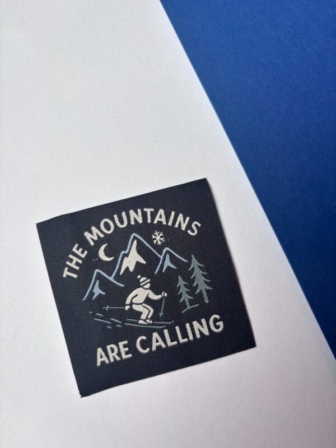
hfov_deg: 53.1
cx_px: 168
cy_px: 224
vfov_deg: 67.3
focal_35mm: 26
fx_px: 336
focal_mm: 5.96
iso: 40
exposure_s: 1/177
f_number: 1.6
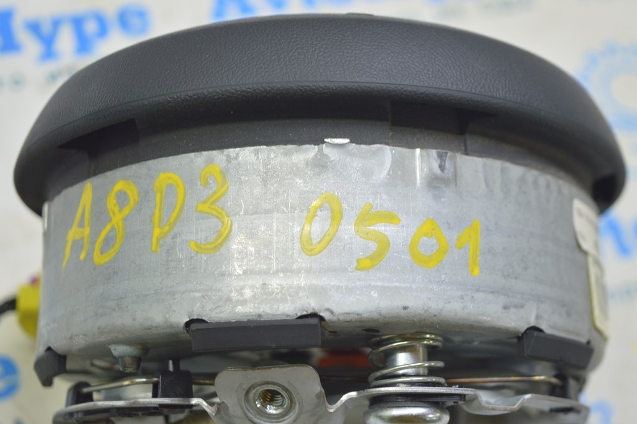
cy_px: 212
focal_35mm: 68
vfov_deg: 20.1
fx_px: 1193
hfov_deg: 29.9
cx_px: 318
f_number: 5.6
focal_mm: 45
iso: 400
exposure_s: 1/20
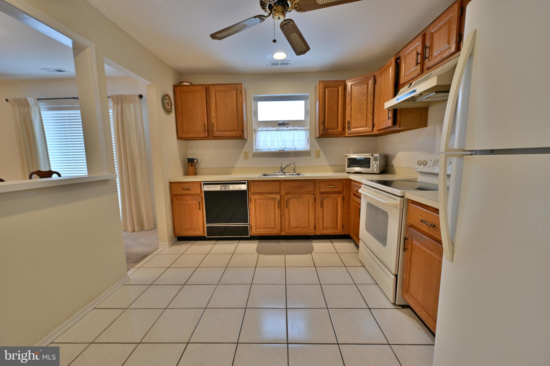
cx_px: 275
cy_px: 183
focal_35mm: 14
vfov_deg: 81.2
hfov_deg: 104.3
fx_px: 214
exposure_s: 1/2
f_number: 8
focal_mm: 14
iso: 100
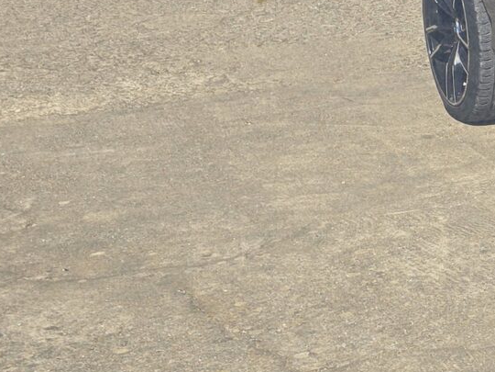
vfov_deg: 13.5
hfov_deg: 14.8
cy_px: 62
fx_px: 1559
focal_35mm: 109
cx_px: 993
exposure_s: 1/746
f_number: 1.7
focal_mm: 6.3
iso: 12
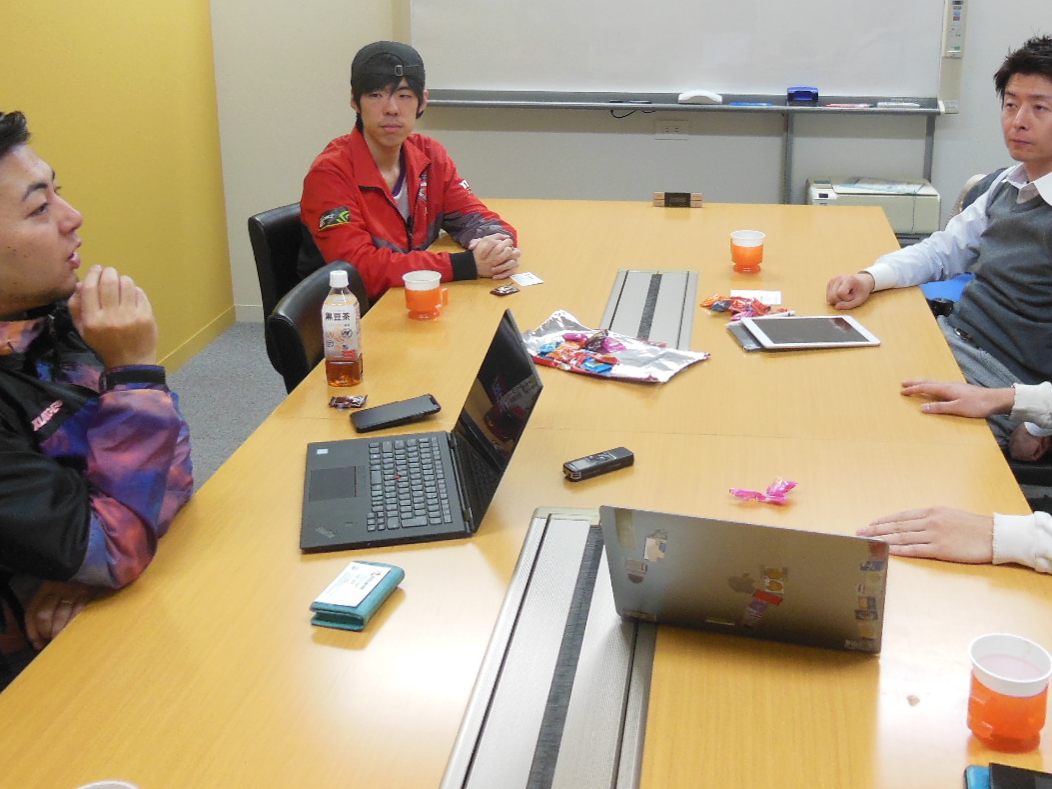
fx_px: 1154
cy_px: 217
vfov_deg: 37.0
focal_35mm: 38
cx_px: 603
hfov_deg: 48.8
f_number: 3.5
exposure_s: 1/30
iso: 250
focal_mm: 4.5
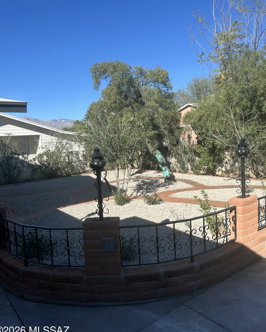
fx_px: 276
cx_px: 132
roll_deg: +3.4
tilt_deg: -6.9
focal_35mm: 28
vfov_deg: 62.2
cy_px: 164
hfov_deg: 51.5
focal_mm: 5.7
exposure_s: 1/3704
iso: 50
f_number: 1.5
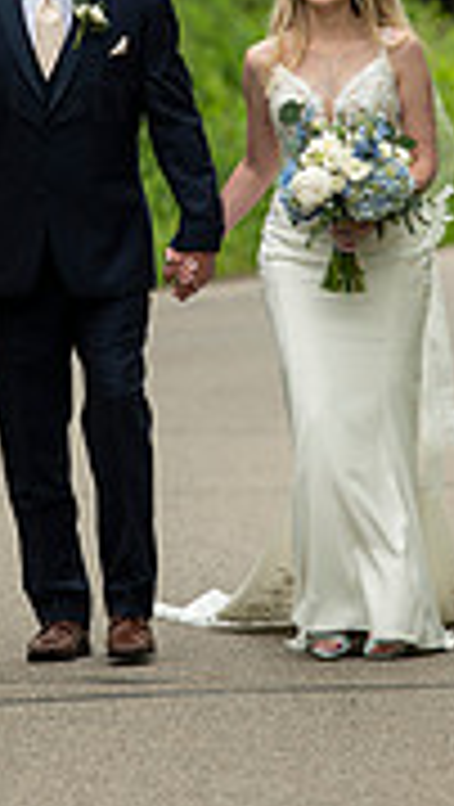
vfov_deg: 4.1
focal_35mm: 527
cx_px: 110
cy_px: 54
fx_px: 11252
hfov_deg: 2.3
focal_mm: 200
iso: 320
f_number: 3.5
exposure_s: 1/200
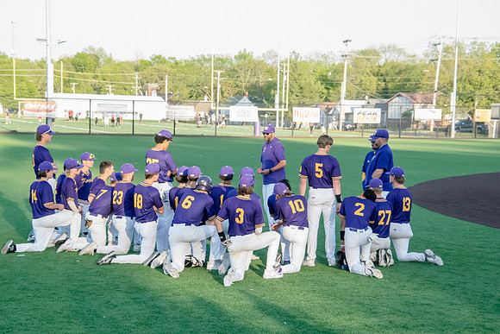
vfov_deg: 13.0
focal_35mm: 105
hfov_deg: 19.5
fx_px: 1459
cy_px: 167
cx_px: 250
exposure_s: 1/1600
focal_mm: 70
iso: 5000
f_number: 5.6
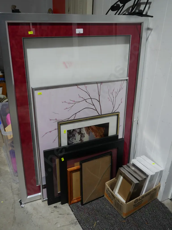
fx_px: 225
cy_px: 115
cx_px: 86
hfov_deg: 41.8
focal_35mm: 34
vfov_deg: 53.9
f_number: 4
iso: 200
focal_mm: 17
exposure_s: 1/60
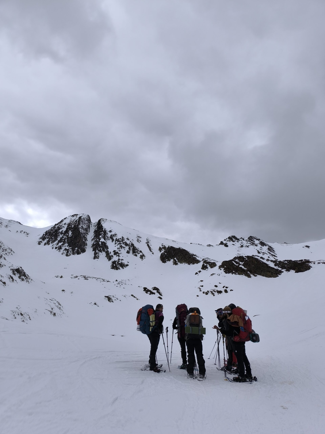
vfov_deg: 73.9
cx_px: 162
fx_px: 288
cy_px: 217
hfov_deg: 58.9
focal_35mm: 23
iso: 50
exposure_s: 1/1175
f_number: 1.65
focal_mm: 6.14
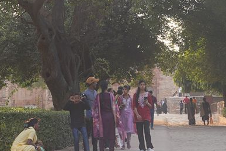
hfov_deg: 16.4
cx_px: 178
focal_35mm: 124
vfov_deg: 10.9
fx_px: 778
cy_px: -25
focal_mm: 24
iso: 100
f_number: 6.3
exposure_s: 1/100
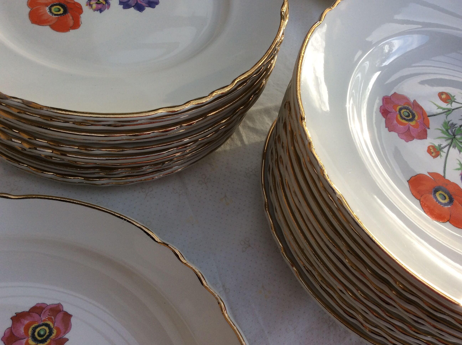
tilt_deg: -60.2
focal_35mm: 32
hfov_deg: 56.9
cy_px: 172
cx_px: 231
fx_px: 426
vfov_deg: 44.1
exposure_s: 1/100
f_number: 2.4
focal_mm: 3.3
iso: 40
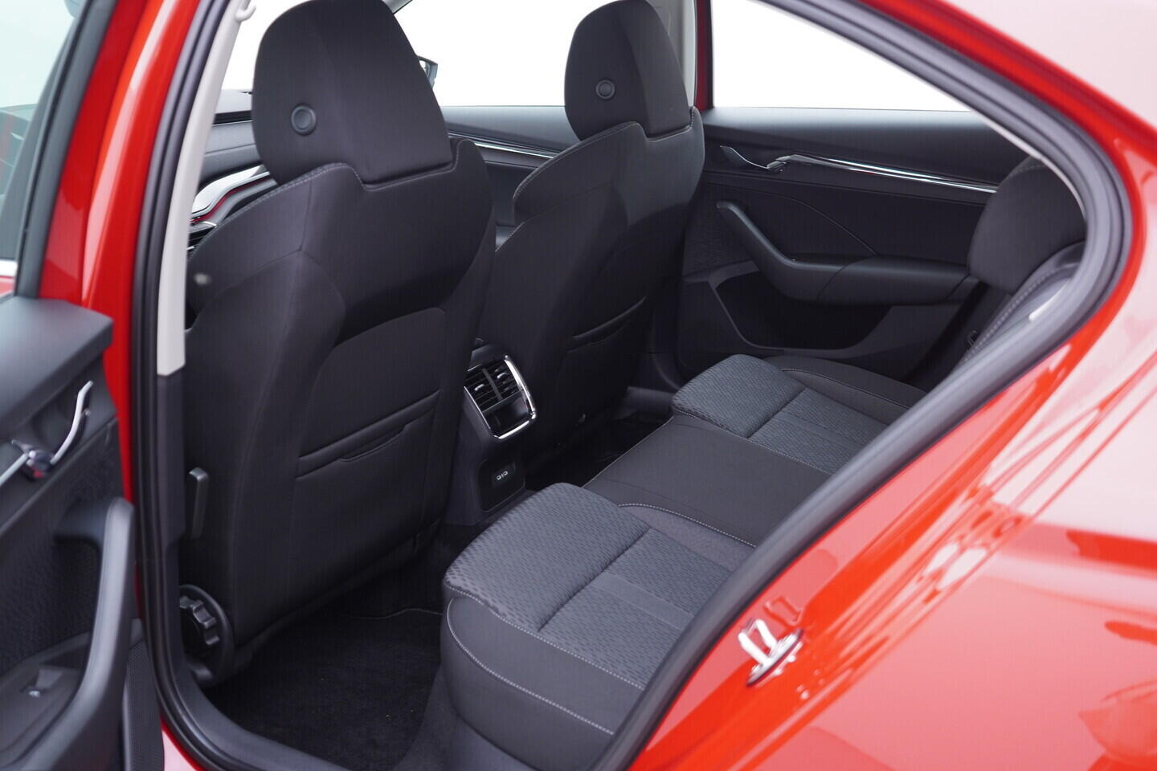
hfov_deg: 53.1
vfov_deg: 36.9
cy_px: 386
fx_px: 1157
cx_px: 578
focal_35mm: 36
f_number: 2.8
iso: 250
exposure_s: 1/40
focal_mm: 24
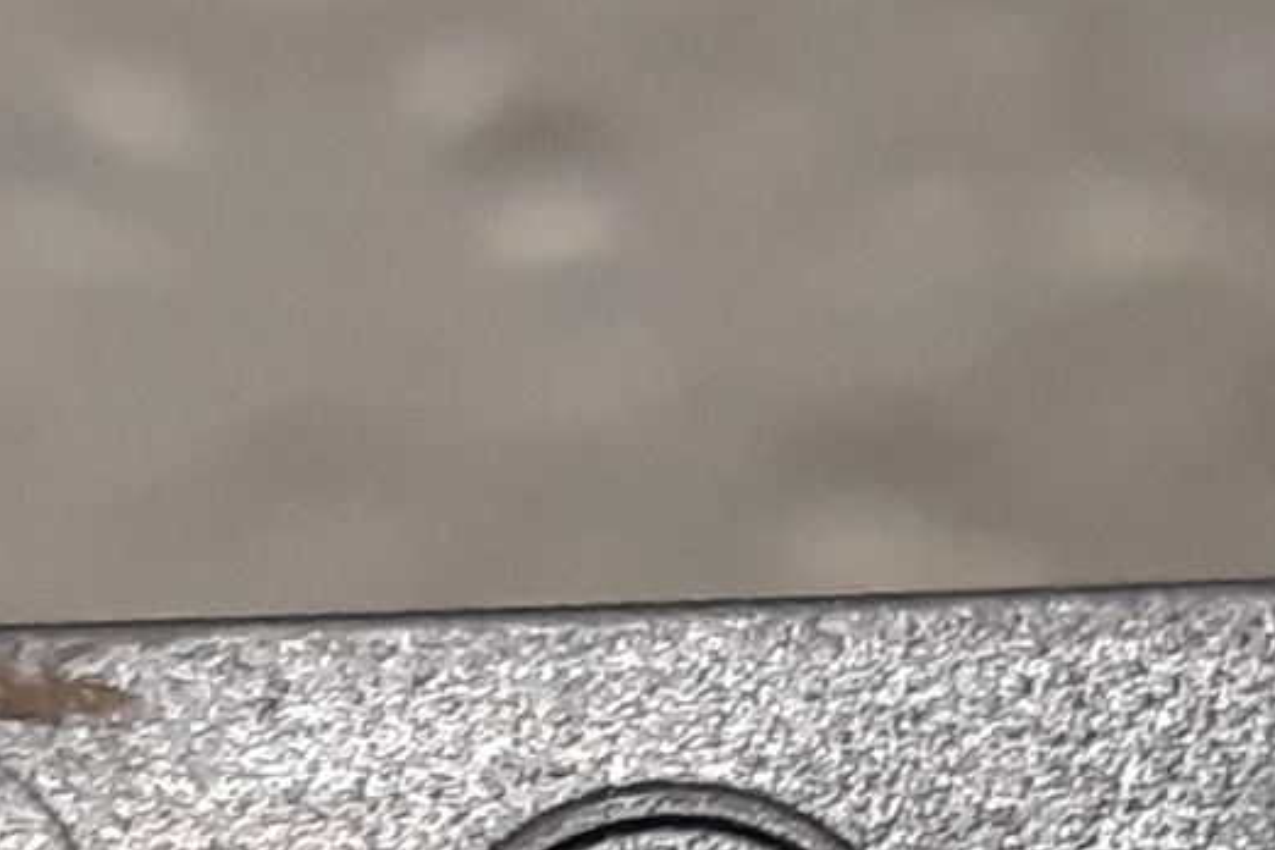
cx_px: 445
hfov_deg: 19.2
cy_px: 1207
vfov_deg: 12.4
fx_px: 3754
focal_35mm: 106
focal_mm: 3.93
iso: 200
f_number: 1.7
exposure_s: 1/50
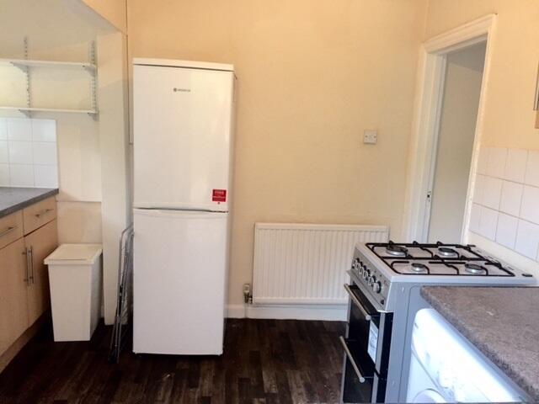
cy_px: 202
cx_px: 270
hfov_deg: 61.7
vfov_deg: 48.2
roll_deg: -2.9
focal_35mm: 29
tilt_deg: -9.1
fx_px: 452
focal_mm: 4.15
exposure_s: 1/30
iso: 125
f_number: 2.2
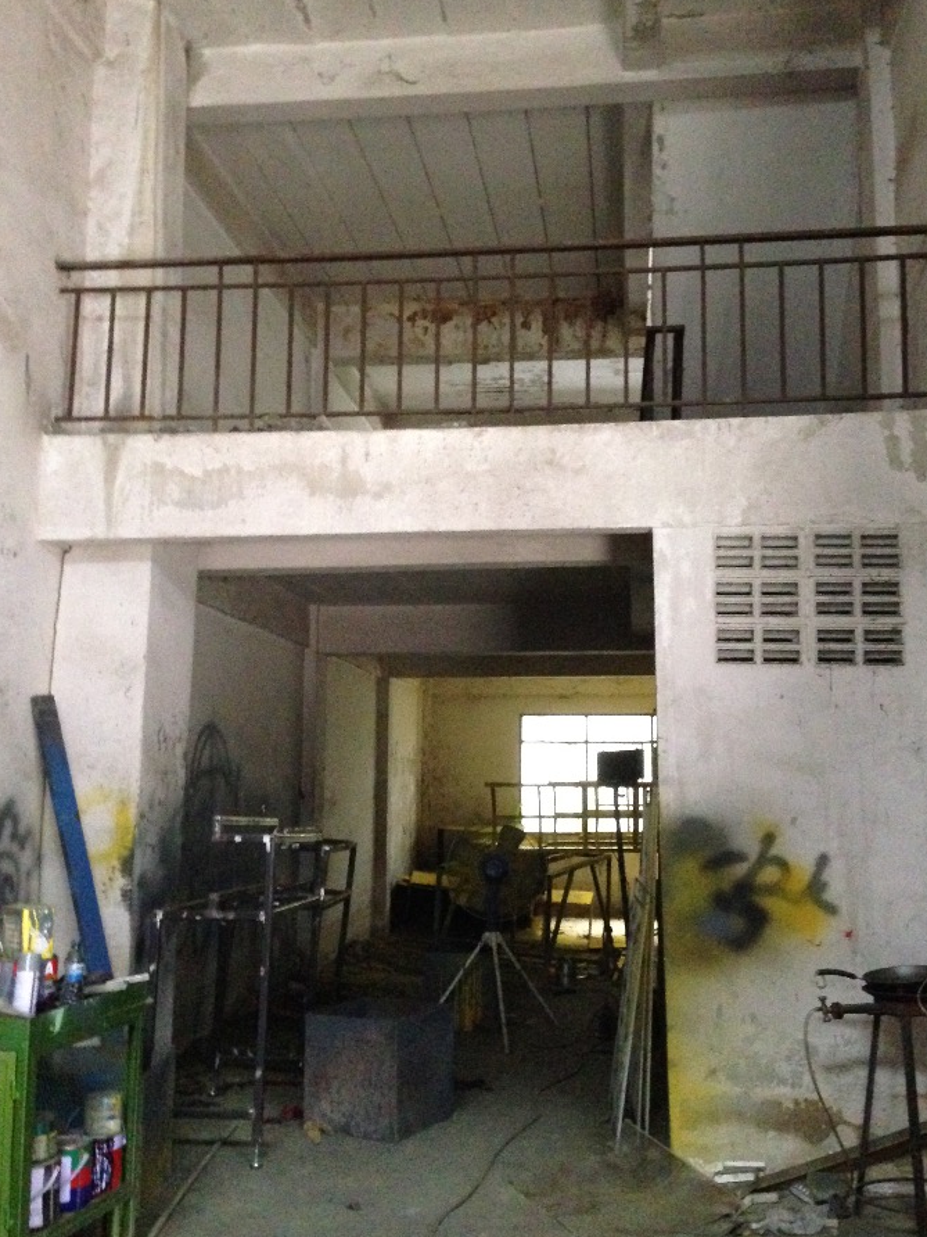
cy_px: 599
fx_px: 1321
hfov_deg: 38.7
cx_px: 492
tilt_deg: +11.5
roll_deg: +0.5
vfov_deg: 50.1
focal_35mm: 37
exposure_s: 1/15
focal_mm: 4.12
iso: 800
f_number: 2.4
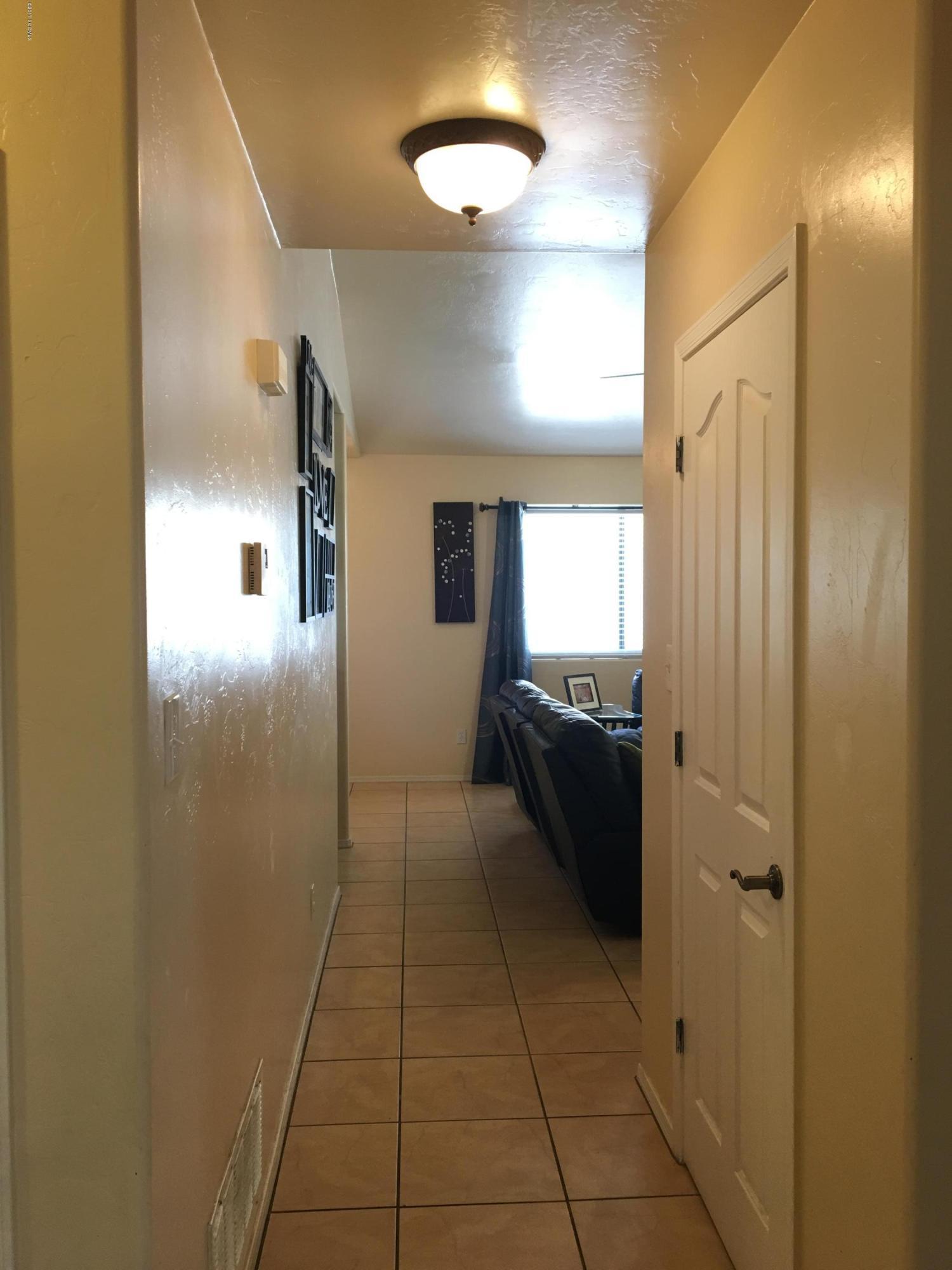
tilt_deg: -2.1
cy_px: 635
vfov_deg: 61.7
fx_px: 1063
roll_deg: +0.3
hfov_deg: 48.2
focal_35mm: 29
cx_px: 476
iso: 80
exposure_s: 1/30
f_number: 2.2
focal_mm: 4.15
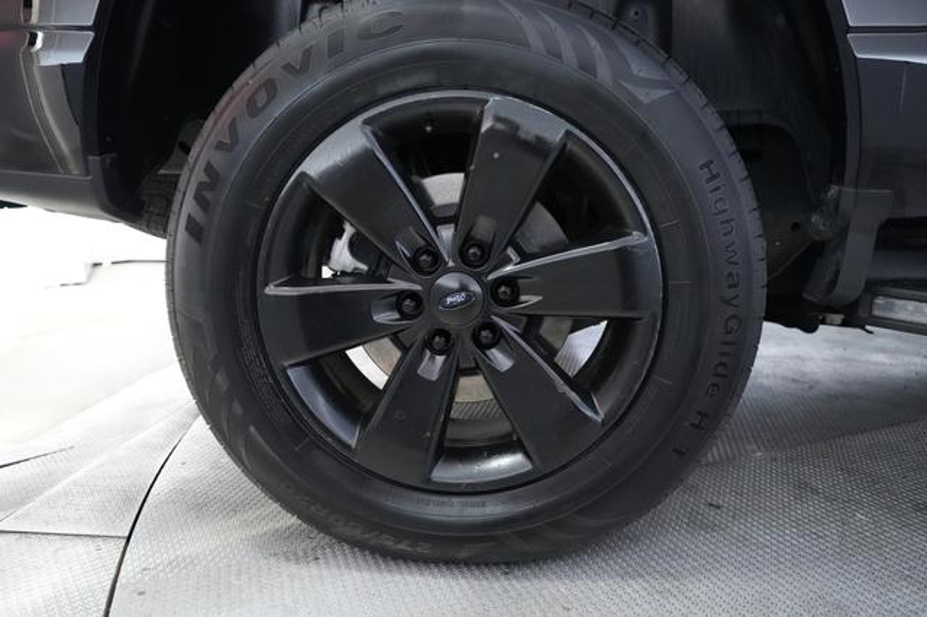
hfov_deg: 73.8
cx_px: 464
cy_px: 308
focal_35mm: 24
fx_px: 618
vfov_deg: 53.1
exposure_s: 1/160
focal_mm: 24
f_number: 2.8
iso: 12800
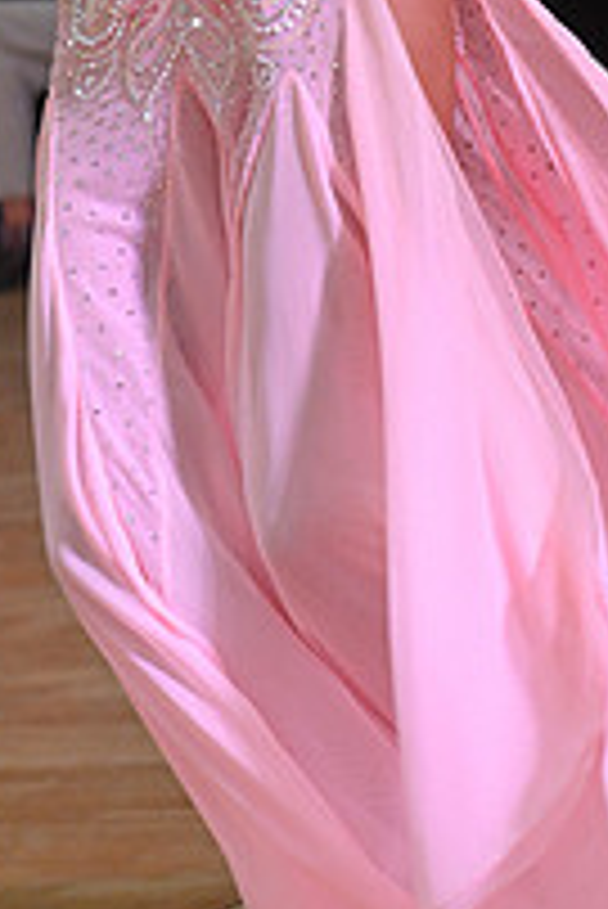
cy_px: -216
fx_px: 5083
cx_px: -241
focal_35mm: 201
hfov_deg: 6.8
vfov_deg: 10.1
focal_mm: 70
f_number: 5
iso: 3200
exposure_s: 1/400
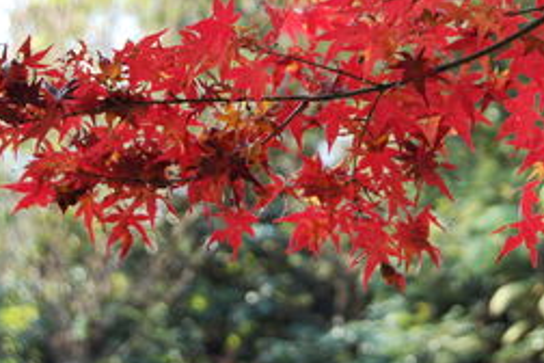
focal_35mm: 157
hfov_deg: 13.0
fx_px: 2372
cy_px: 94
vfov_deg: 8.7
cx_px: 406
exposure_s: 1/100
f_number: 5.6
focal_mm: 55
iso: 400
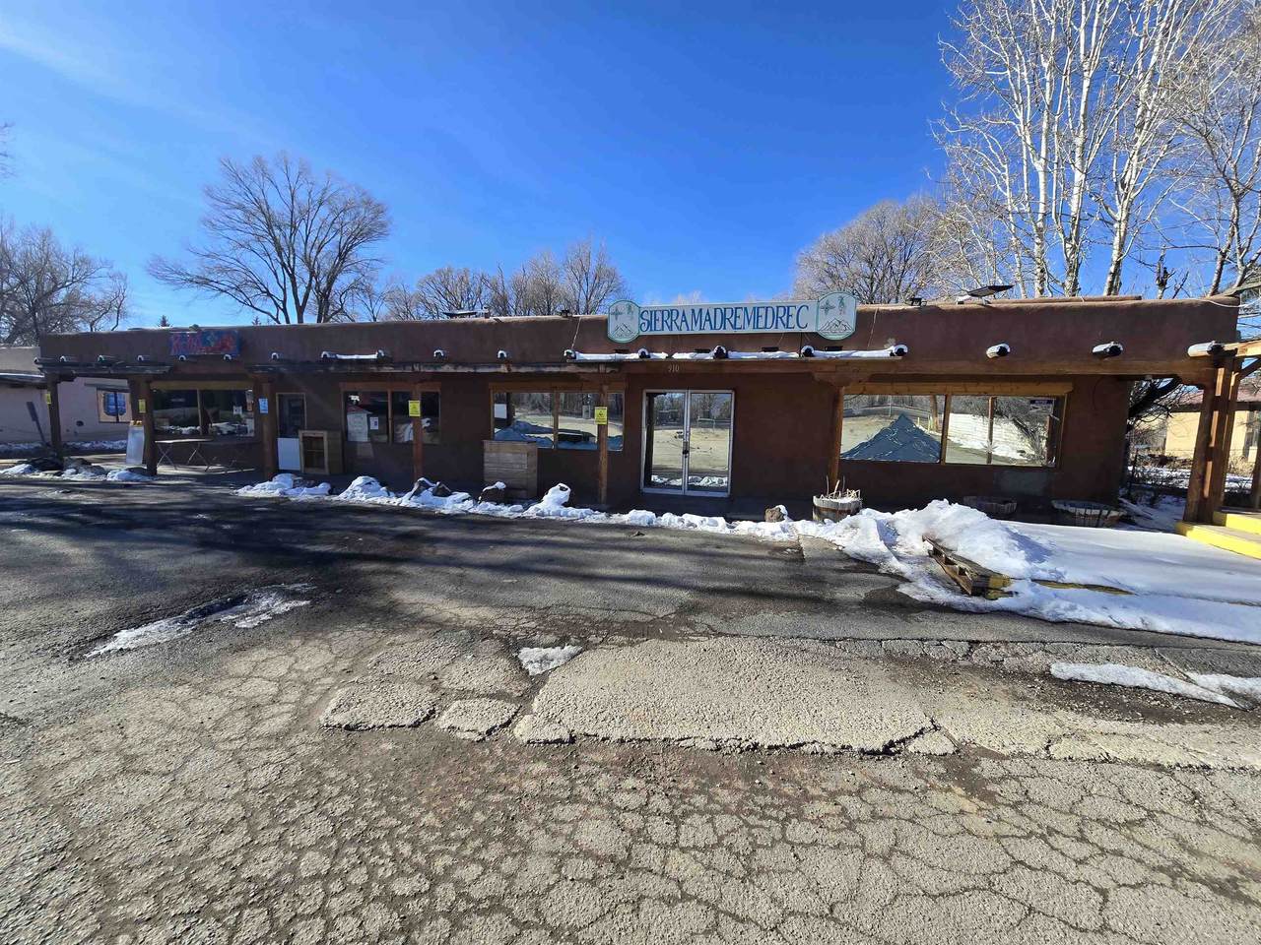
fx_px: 474
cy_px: 472
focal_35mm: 13
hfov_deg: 106.2
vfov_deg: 89.9
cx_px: 630
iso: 50
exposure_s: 1/1343
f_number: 2.2
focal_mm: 2.2
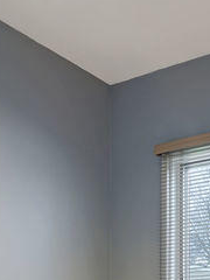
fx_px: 518
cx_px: 267
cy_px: 338
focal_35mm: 64
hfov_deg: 21.0
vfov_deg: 26.8
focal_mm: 16
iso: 250
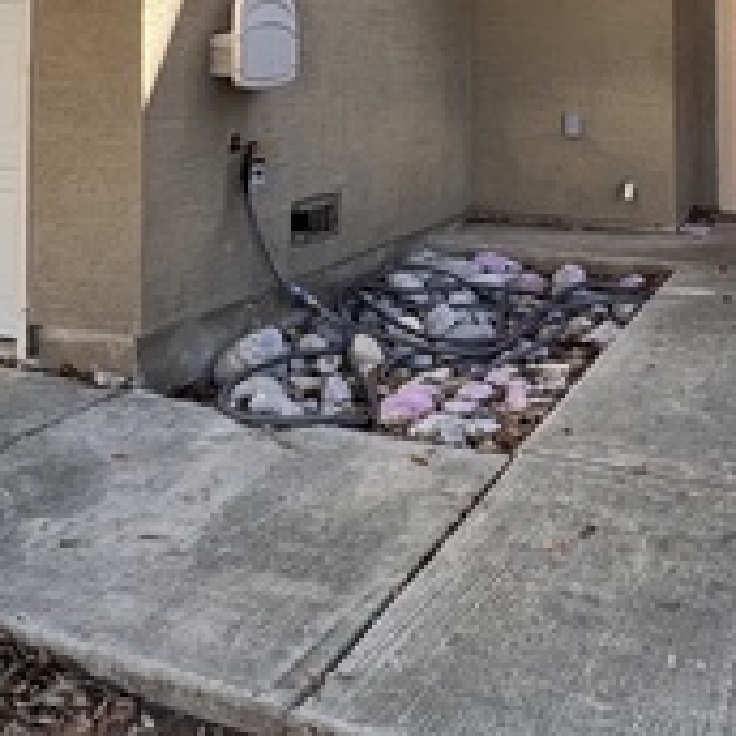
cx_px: 385
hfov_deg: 36.8
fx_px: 1107
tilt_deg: +2.6
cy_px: -9
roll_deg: -0.3
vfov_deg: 33.5
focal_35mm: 46
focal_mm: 2.22
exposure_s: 1/147
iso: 40
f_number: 2.2
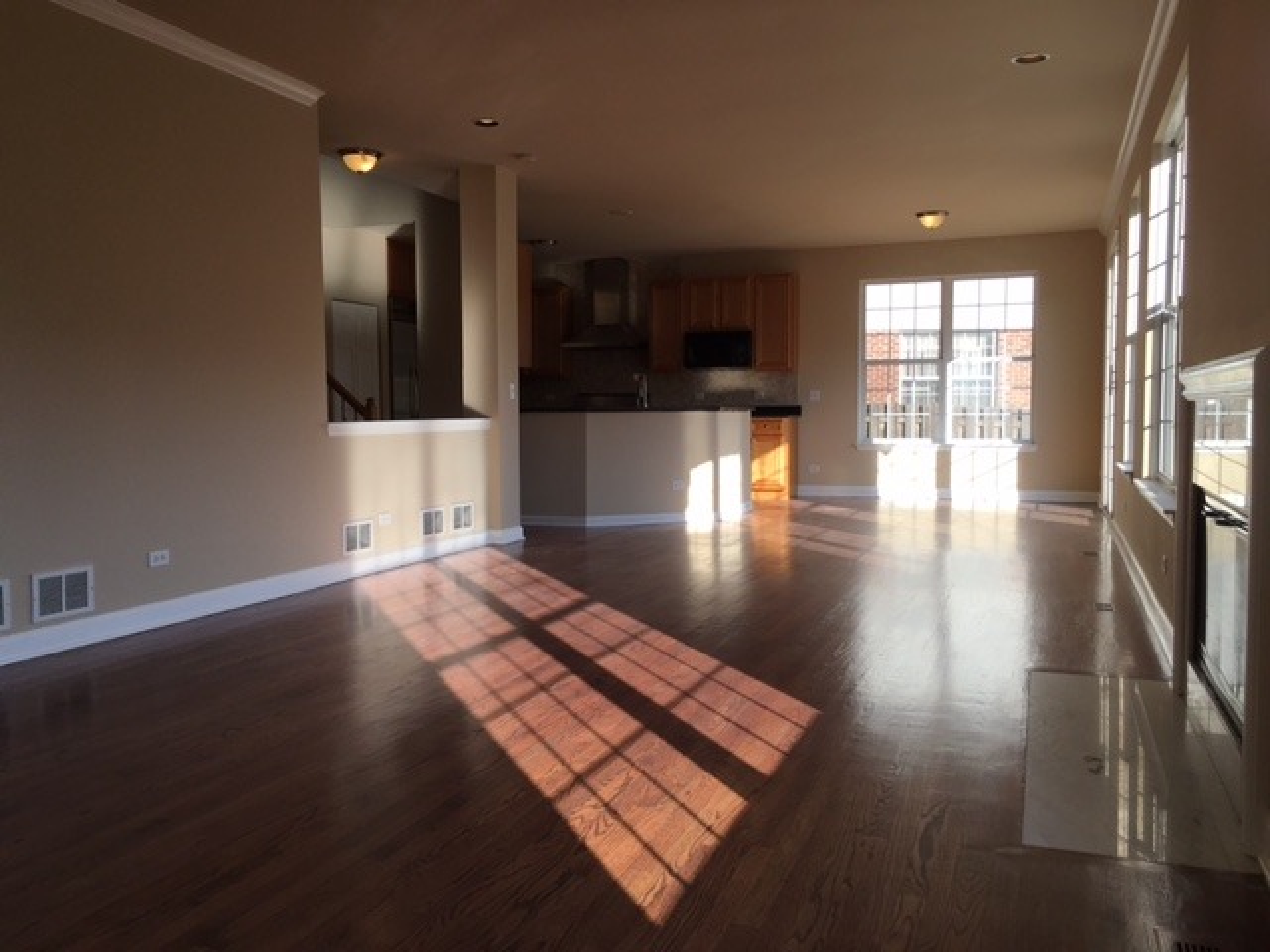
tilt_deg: -3.0
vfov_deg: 48.2
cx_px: 635
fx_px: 1064
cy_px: 476
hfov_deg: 61.7
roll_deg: +0.5
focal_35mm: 29
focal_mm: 4.15
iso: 25
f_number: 2.2
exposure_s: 1/329
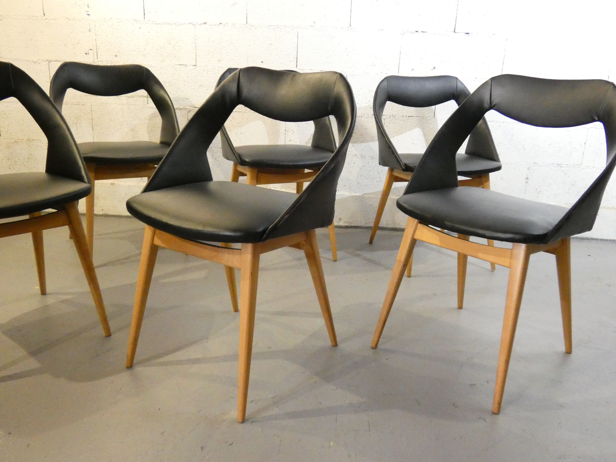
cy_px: 231
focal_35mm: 30
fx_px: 534
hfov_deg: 60.0
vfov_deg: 46.8
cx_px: 308
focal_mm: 5.3
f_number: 3.3
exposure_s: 1/80
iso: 1600
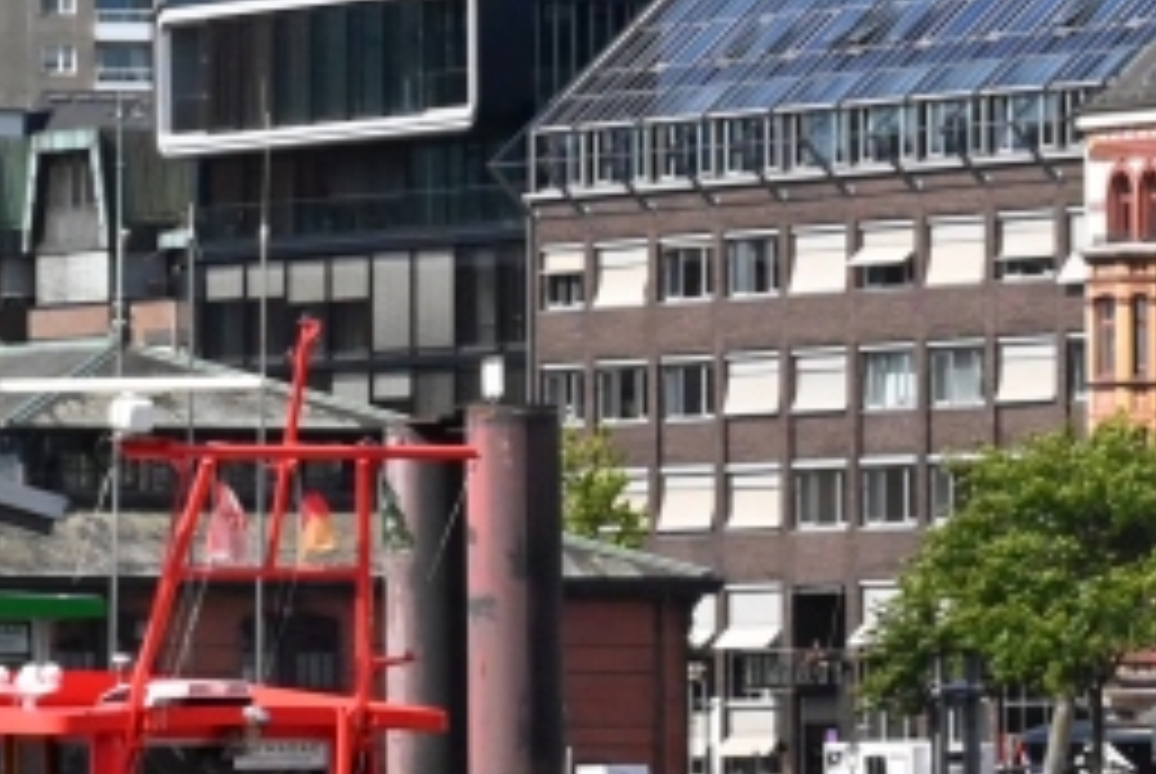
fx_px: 12537
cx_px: 1538
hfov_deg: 5.2
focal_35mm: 390
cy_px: 754
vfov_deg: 3.5
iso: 4000
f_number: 14
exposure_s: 1/3200
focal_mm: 98
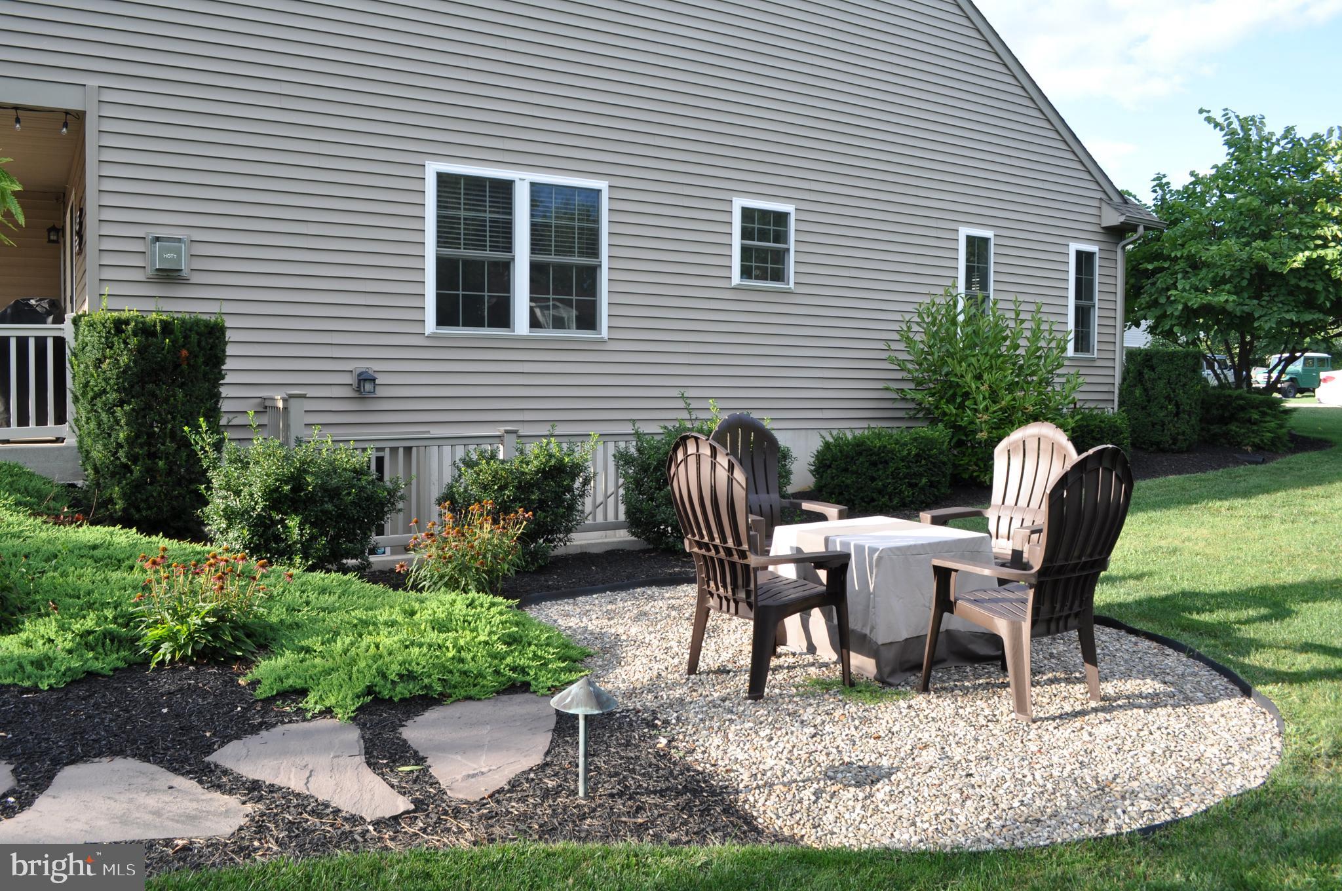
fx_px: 1005
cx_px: 671
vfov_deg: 47.8
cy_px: 446
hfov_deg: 67.4
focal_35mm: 27
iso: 250
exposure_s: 1/100
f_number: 10
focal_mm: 18
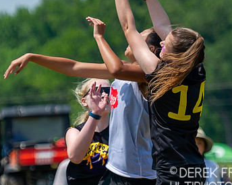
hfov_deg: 3.4
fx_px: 3954
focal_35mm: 576
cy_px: 101
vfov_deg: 2.7
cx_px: 151
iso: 200
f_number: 4
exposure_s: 1/2000
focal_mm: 175
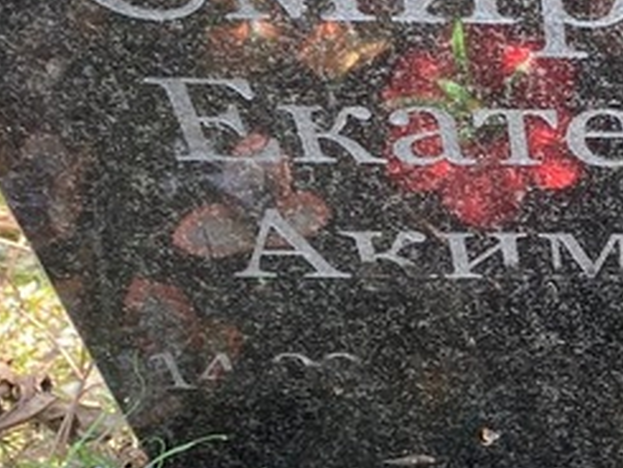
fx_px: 1531
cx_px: 732
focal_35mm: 85
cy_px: 196
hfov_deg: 21.5
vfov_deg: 17.4
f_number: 1.8
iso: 80
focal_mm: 4.25
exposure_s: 1/121
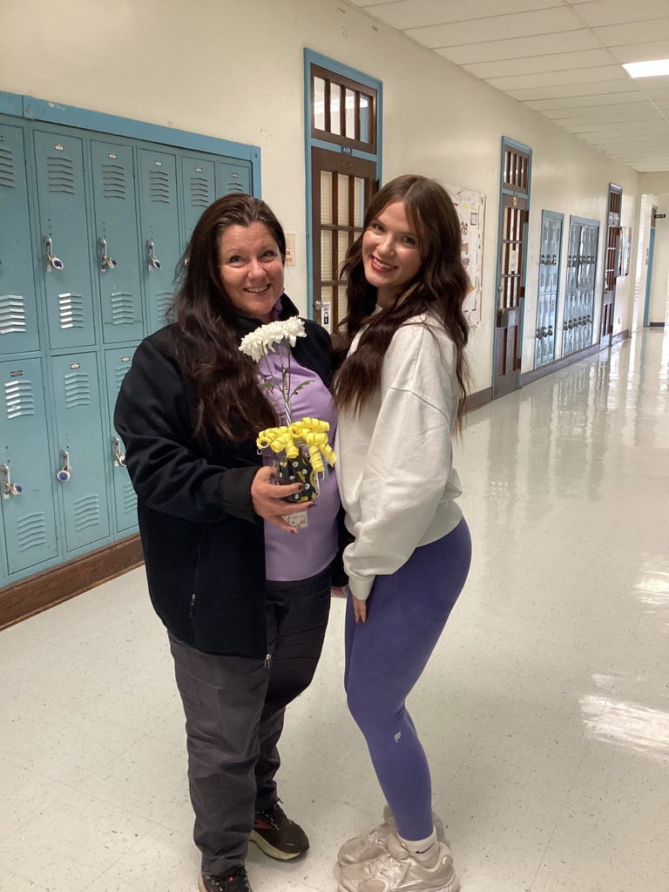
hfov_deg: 45.4
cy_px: 446
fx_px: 799
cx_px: 334
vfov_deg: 58.4
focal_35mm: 31
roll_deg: +1.0
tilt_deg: -12.2
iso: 250
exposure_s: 1/40
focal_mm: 3.3
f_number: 2.4
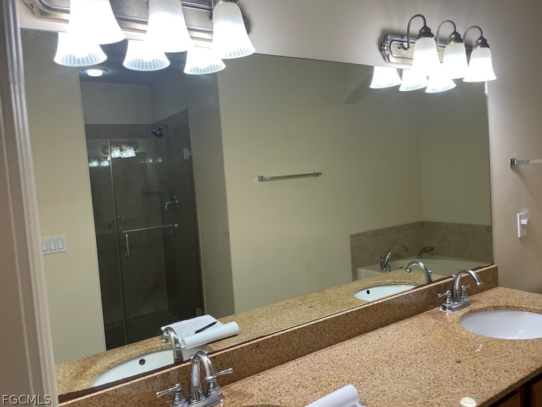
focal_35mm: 27
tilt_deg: -3.9
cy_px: 197
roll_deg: +6.4
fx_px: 423
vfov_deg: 51.4
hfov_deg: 65.3
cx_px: 280
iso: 80
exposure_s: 1/120
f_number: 1.6
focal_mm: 4.2
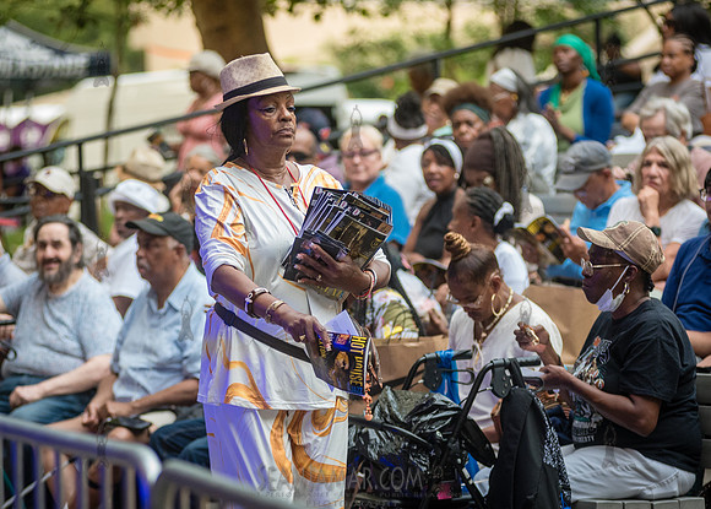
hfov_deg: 11.0
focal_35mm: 183
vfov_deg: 7.9
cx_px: 382
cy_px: 259
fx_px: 3695
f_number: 3.2
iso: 1600
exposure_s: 1/320
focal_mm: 135
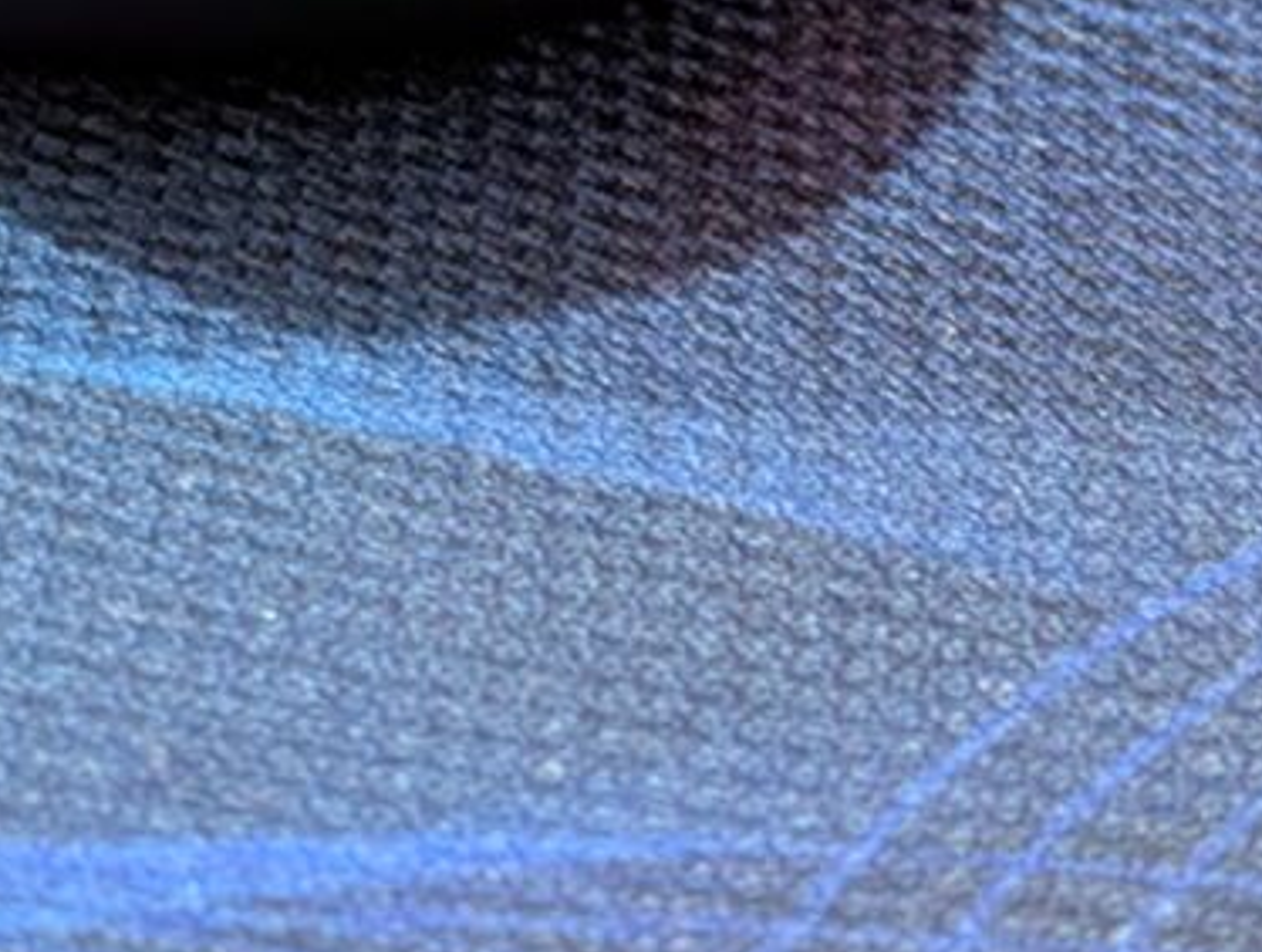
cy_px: -299
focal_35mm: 134
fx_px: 4895
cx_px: 415
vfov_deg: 10.8
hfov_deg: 14.7
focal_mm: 6.9
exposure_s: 1/25
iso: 775
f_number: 1.68
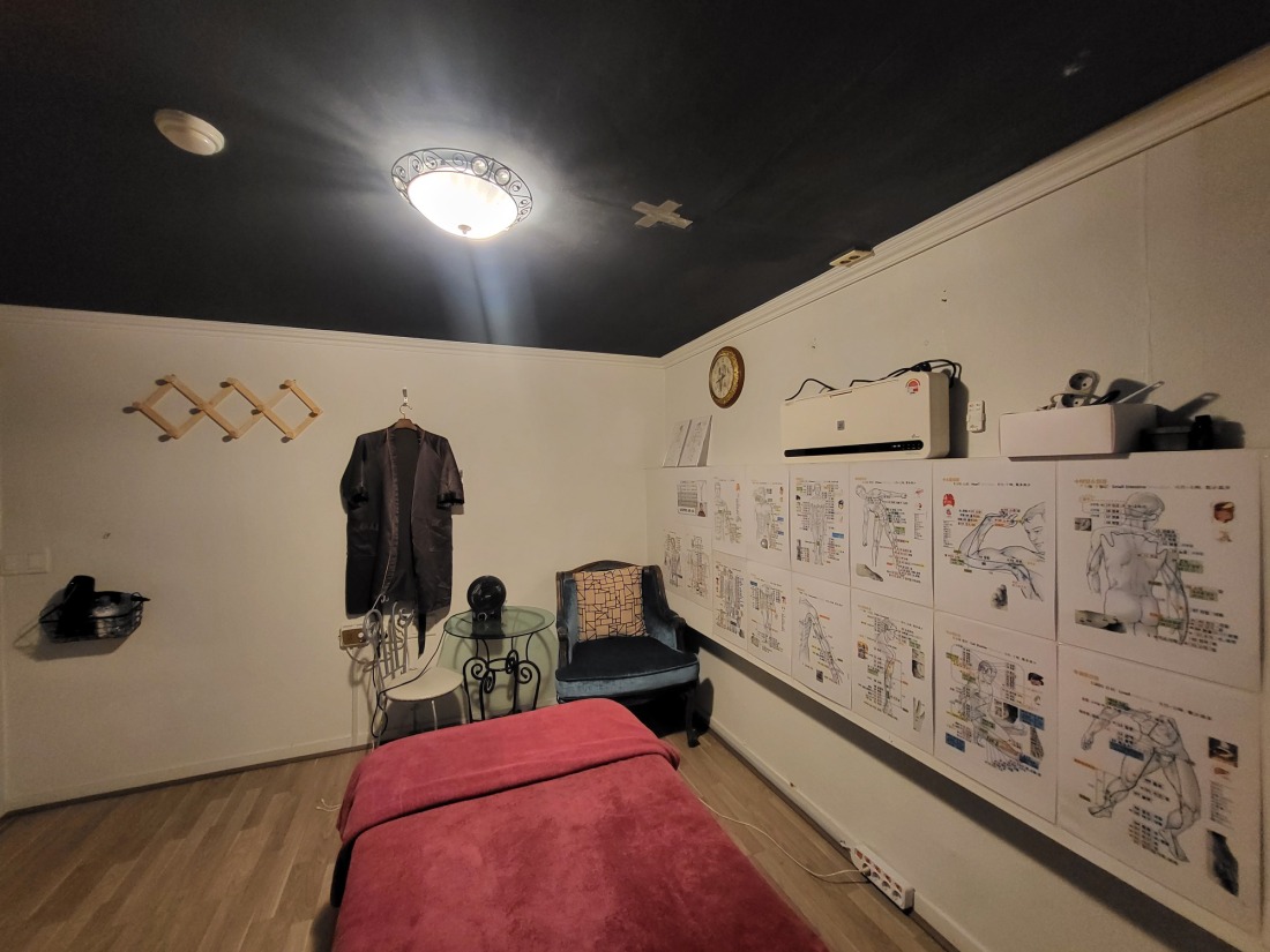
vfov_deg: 89.9
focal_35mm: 13
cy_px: 476
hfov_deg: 106.2
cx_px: 635
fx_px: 477
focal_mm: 1.74
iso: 500
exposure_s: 1/30
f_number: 2.2
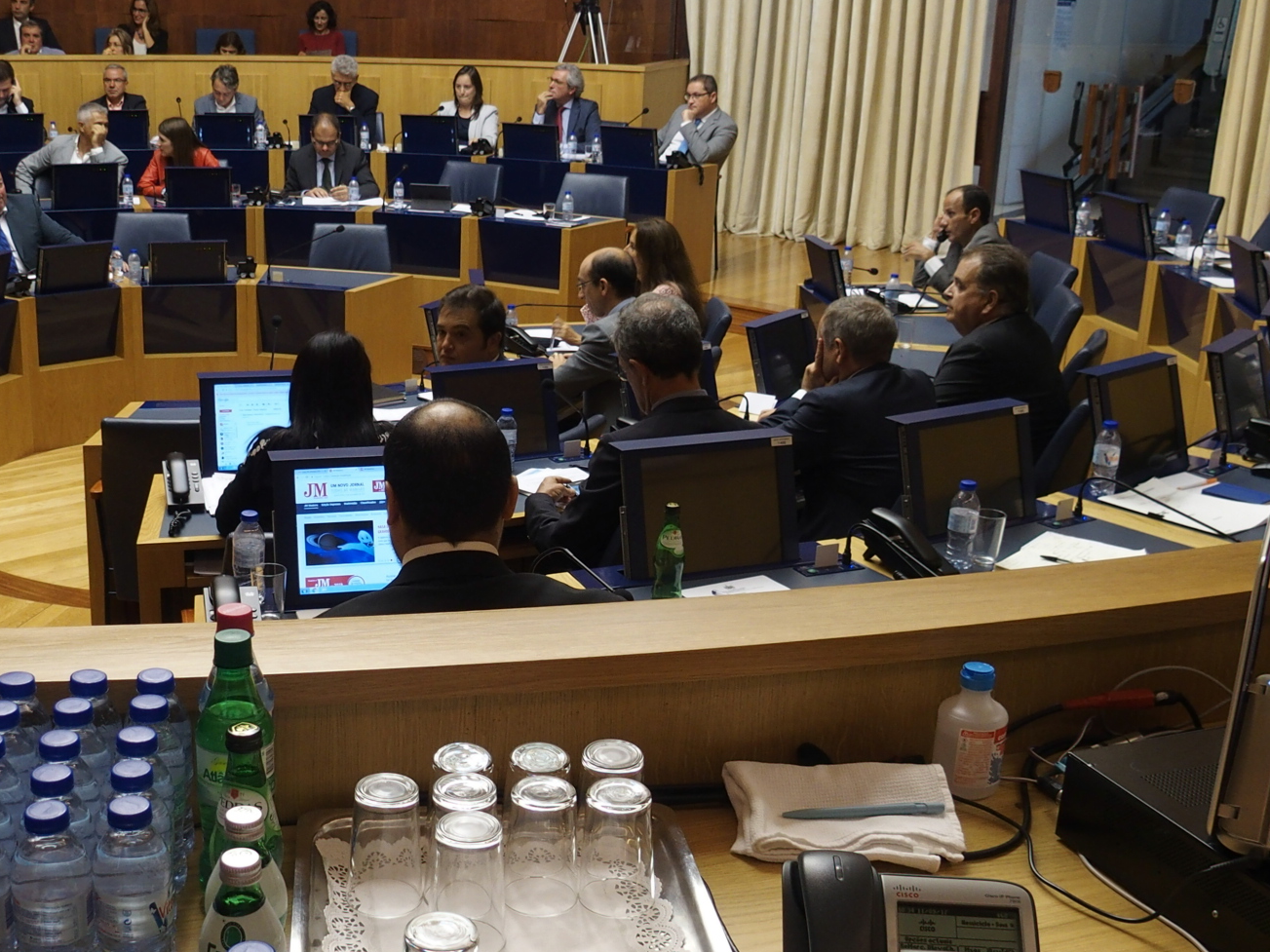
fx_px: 1614
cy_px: 529
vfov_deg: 32.8
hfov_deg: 42.6
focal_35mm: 44
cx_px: 461
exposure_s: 1/30
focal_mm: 6
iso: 200
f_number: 2.8
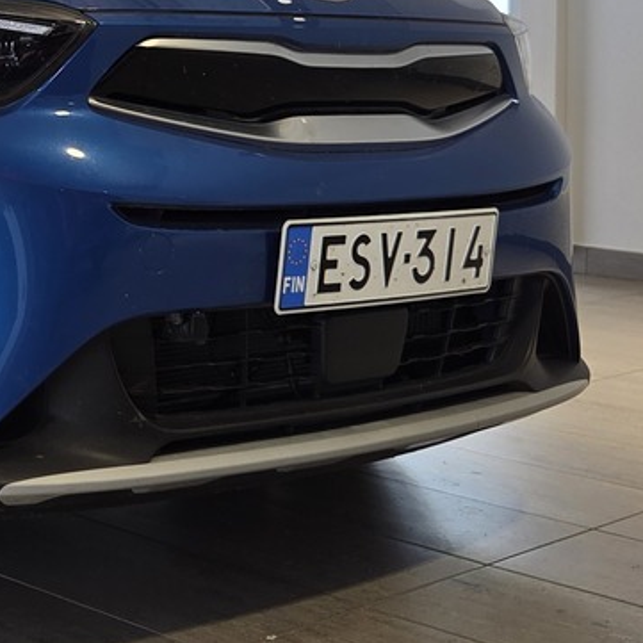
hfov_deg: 20.4
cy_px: 45
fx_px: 1702
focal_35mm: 81
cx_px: -68
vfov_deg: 20.9
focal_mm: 5.4
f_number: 1.8
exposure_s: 1/103
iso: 25
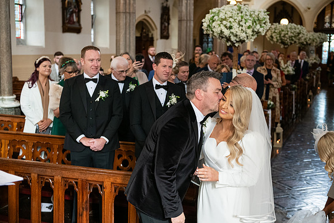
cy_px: 112
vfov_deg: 27.0
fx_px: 464
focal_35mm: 50
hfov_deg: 39.6
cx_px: 167
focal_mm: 50
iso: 1600
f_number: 3.5
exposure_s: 1/160
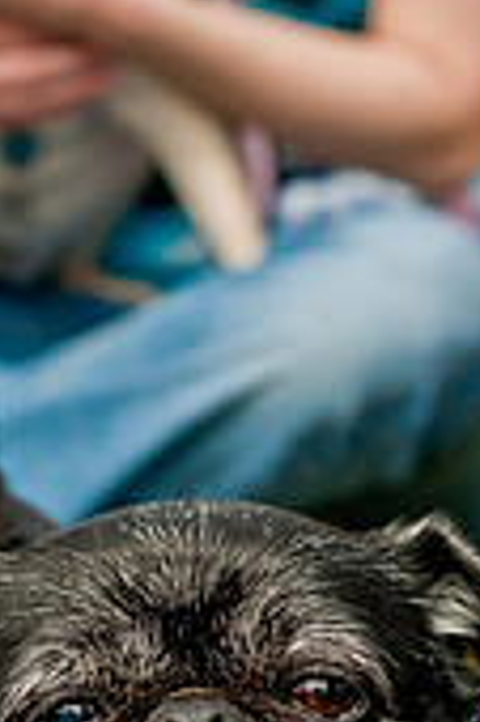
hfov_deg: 6.9
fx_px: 3988
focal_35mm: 199
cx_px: 151
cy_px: 794
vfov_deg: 10.2
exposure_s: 1/1250
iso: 200
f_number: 3.5
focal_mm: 50
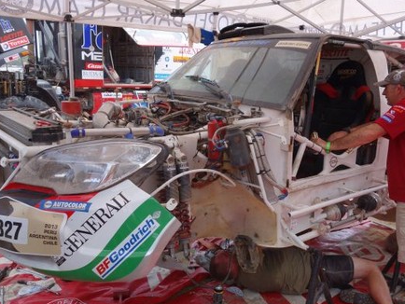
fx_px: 363
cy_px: 153
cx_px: 220
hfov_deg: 58.2
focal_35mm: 31
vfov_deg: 45.5
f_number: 5.6
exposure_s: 1/160
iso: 125
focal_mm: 10.4
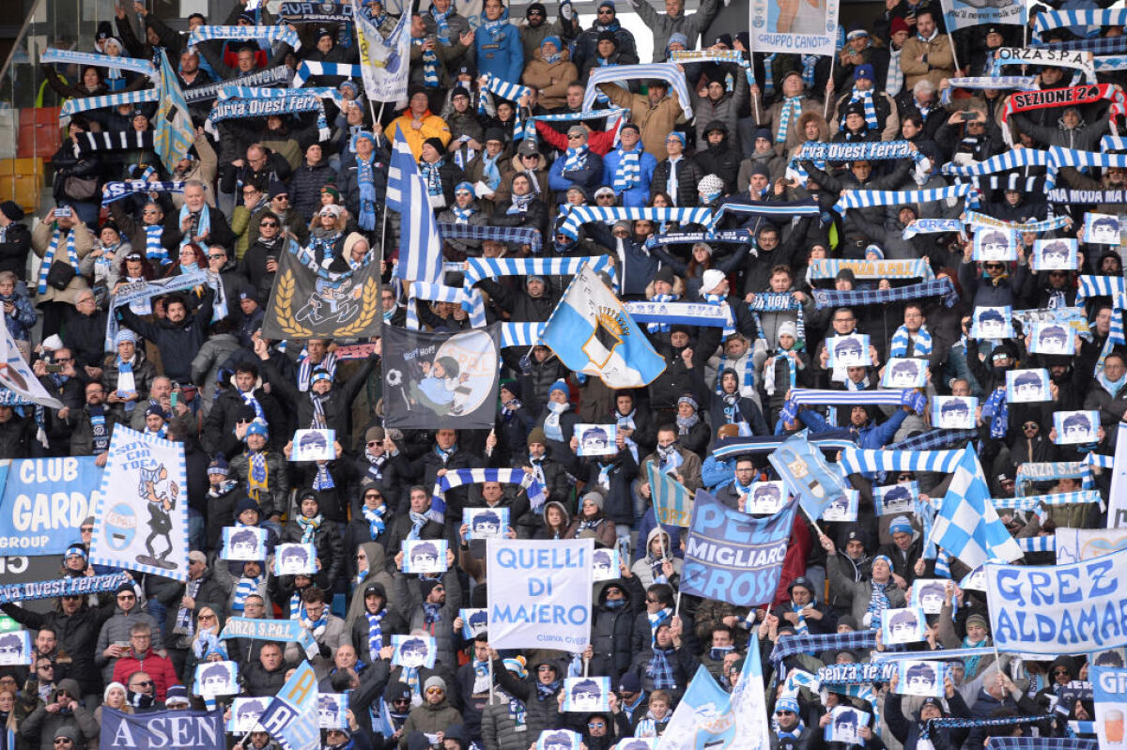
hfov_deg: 6.9
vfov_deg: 4.6
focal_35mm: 300
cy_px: 375
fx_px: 9387
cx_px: 564
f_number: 4.5
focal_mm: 300
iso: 1250
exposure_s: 1/400
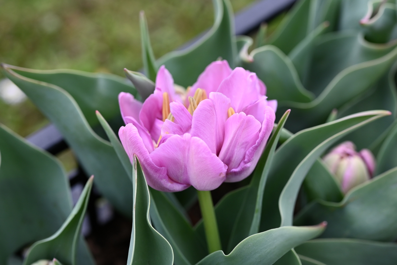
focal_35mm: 50
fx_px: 551
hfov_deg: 39.6
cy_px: 132
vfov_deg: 27.0
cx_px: 198
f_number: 6.3
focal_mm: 50
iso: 640
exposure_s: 1/800
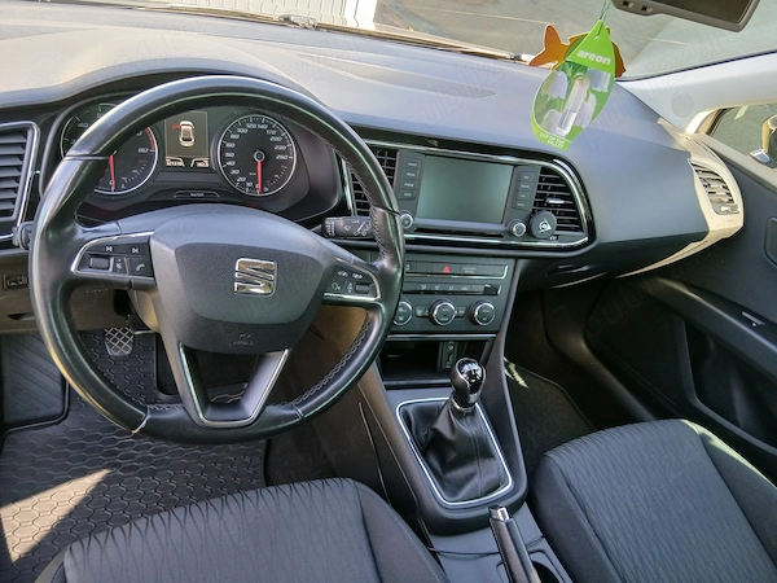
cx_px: 388
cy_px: 292
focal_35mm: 26
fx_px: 584
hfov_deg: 67.3
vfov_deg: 53.1
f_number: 1.8
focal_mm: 3.98
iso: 125
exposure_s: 1/50
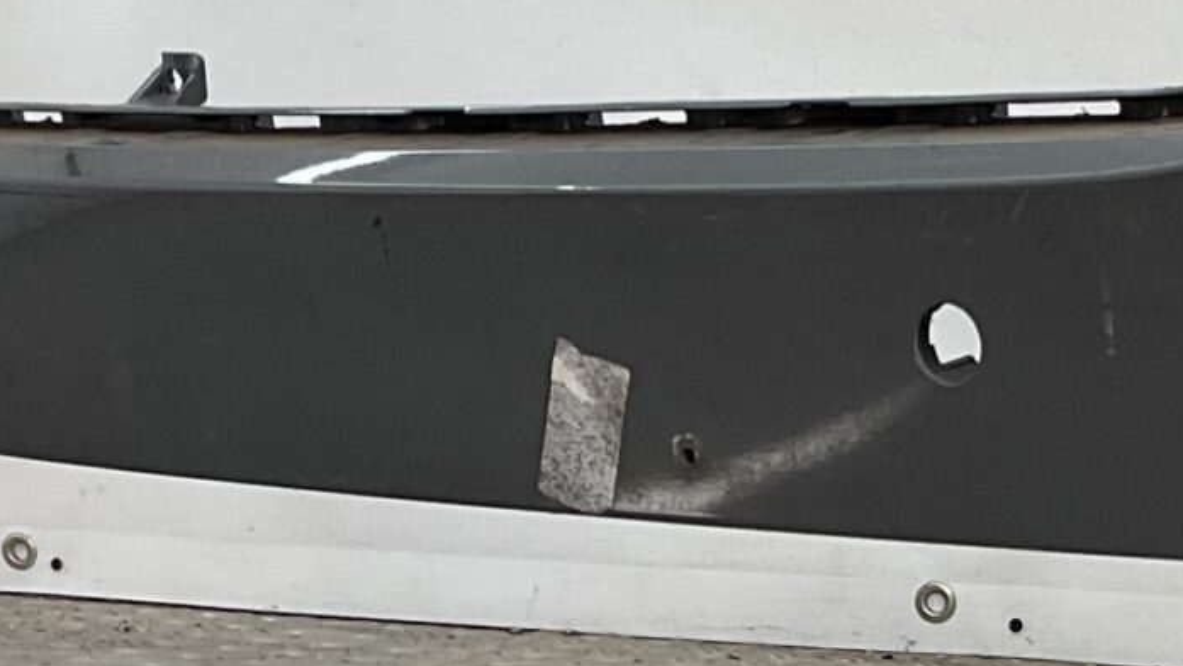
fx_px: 3639
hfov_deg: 18.5
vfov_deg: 10.4
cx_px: 703
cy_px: 686
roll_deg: -3.6
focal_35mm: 116
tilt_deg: -9.2
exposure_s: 1/137
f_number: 1.8
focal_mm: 3
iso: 16
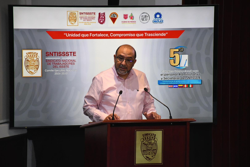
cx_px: 125
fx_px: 1458
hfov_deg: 9.8
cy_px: 84
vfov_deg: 6.5
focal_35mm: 210
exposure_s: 1/125
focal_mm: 140
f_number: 6.3
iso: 4000
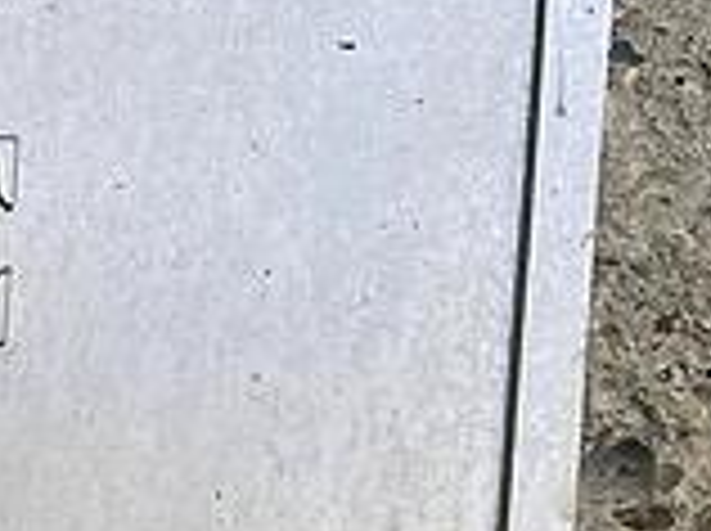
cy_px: 572
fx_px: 2707
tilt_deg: -4.5
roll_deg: -3.4
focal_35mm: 132
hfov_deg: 12.2
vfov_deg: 11.1
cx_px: -945
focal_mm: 4.25
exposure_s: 1/122
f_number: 1.8
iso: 40
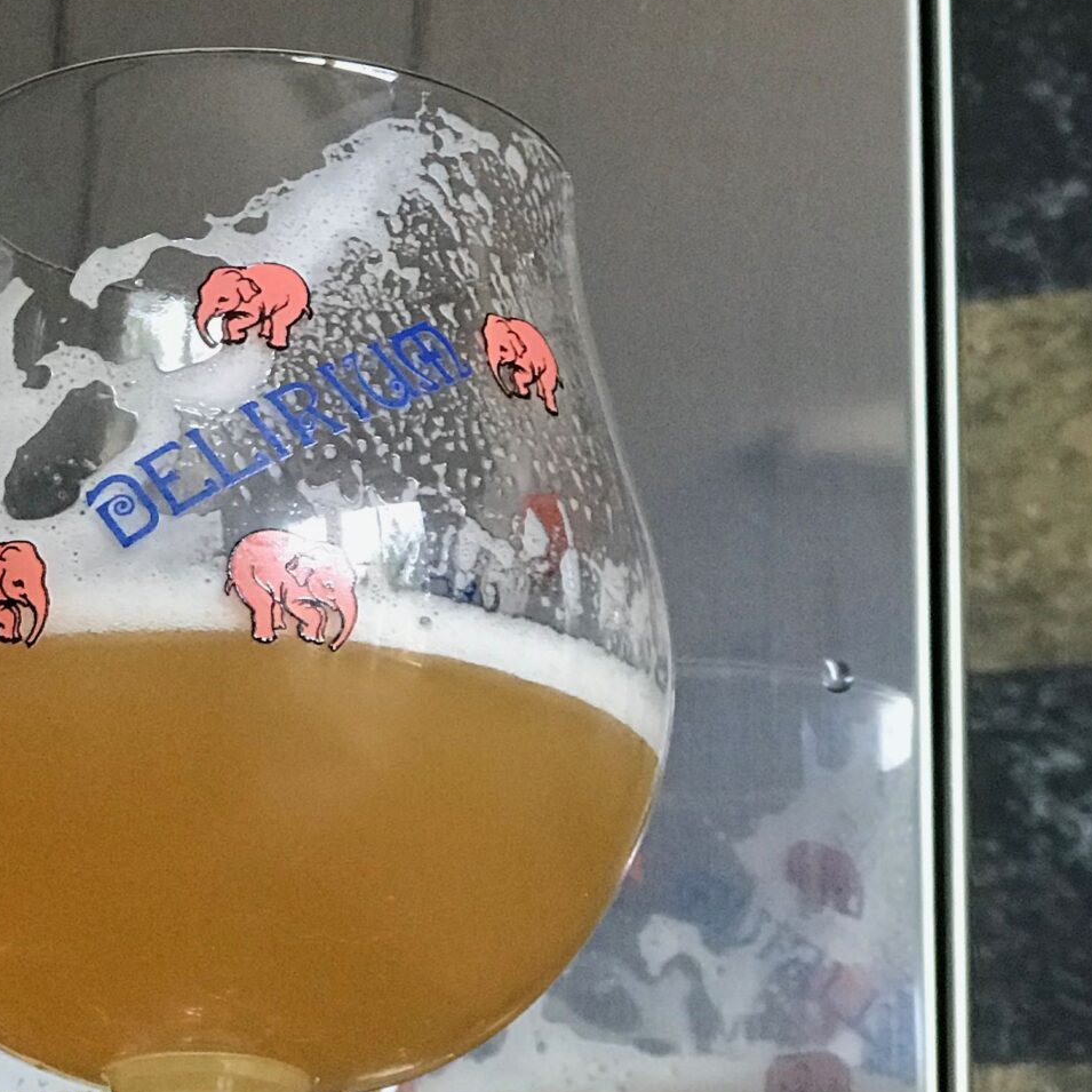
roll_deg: -3.3
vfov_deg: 12.9
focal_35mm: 135
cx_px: 138
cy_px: 166
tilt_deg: +24.2
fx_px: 4818
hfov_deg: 12.8
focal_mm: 6.6
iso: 160
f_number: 2.8
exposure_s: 1/50
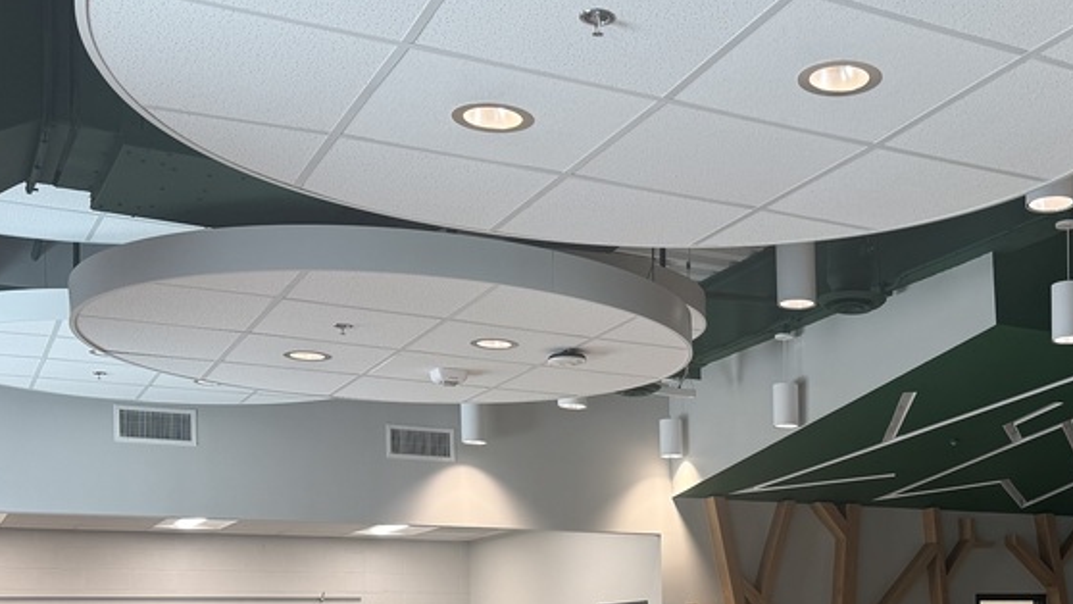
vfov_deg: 23.7
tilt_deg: +1.5
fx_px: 1366
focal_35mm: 48
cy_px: 621
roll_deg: +0.5
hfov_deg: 41.5
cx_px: 821
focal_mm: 6.76
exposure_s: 1/120
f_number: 1.78
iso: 100
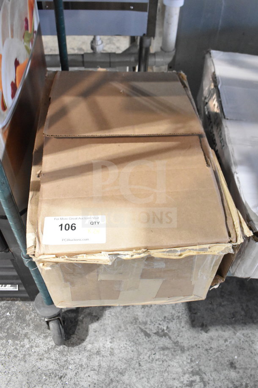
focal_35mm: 32
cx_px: 129
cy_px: 194
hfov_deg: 41.7
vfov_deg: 59.5
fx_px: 339
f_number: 7.1
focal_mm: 21
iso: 6400
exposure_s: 1/200
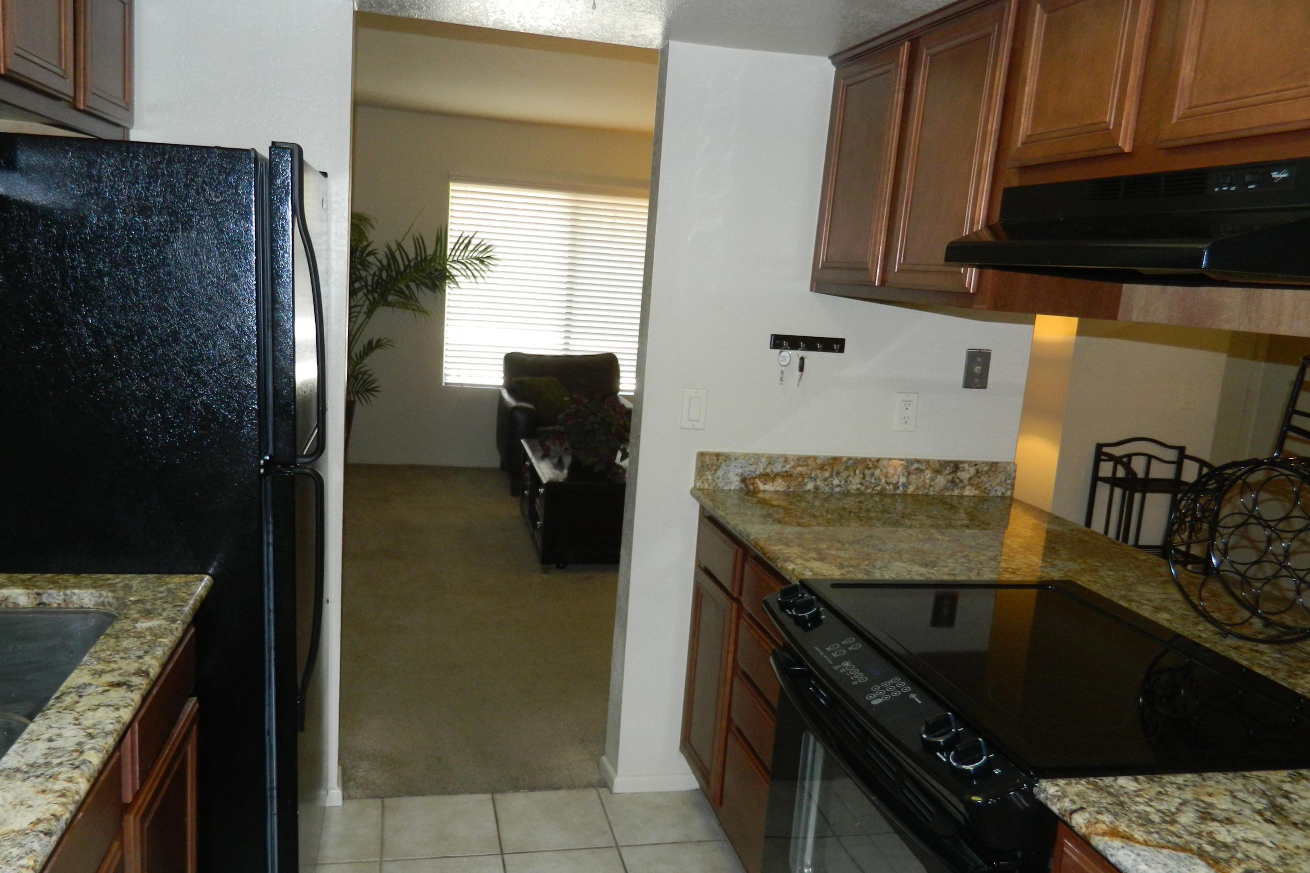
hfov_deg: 67.4
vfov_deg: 47.9
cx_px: 634
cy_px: 458
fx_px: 982
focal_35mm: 27
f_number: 3.1
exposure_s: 1/30
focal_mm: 4.5
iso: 200
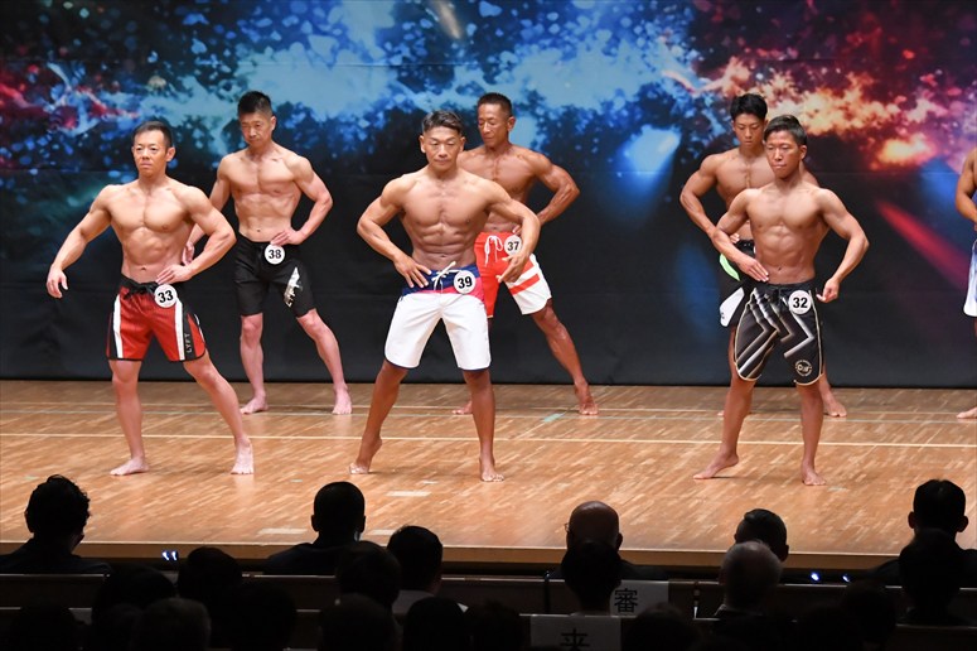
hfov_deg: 11.0
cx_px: 488
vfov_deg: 7.3
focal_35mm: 187
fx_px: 5073
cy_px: 326
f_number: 5.6
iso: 8000
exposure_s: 1/400
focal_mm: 125
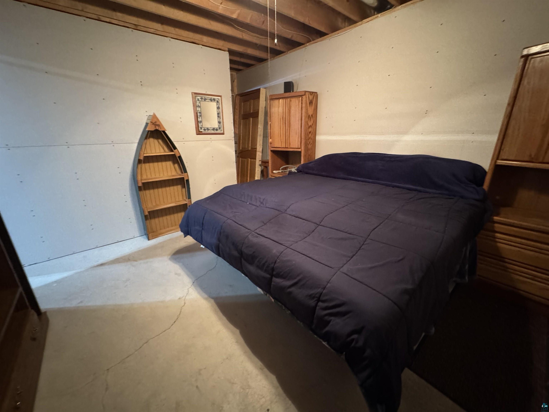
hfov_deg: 102.1
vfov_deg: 85.7
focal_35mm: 14
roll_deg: +0.6
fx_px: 222
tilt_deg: -18.4
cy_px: 206
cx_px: 274
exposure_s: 1/30
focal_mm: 2.22
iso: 1250
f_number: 2.2
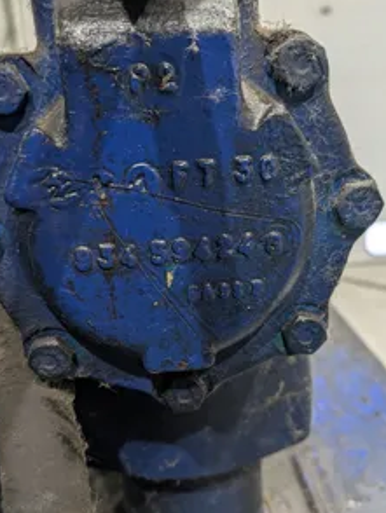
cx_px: 197
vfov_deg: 53.9
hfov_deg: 41.8
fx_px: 505
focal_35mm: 34
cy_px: 270
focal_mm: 5.43
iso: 174
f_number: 1.89
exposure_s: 1/40
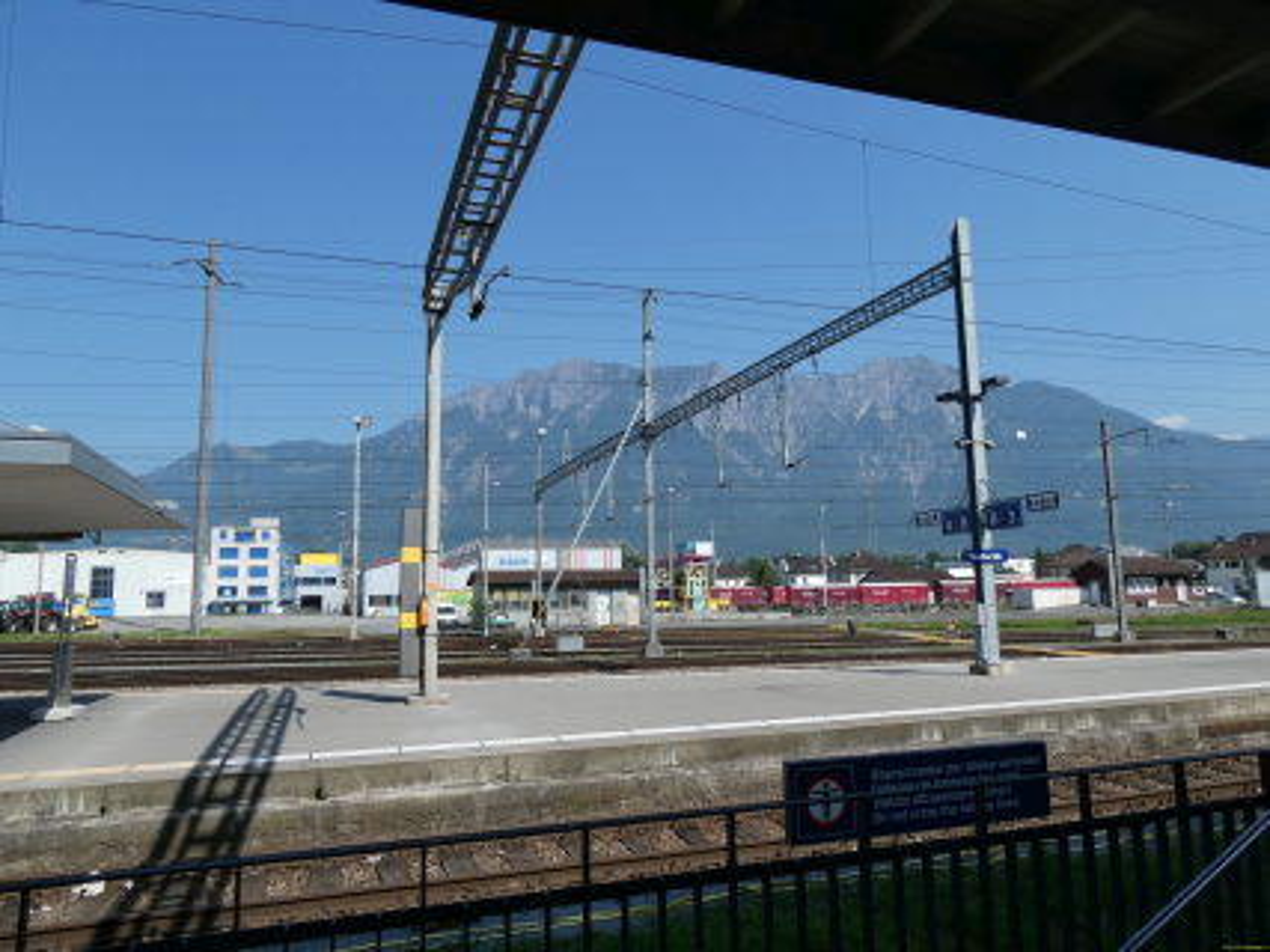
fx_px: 880
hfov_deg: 71.6
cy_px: 476
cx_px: 635
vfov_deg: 56.8
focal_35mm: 24
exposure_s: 1/800
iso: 80
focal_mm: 4.3
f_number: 4
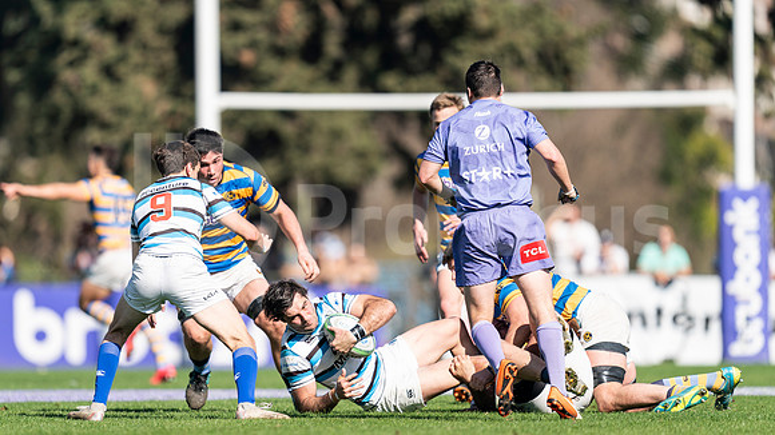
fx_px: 10352
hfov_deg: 4.3
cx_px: 309
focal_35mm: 504
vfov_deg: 2.4
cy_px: 238
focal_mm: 400
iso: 100
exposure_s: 1/1250
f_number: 2.8
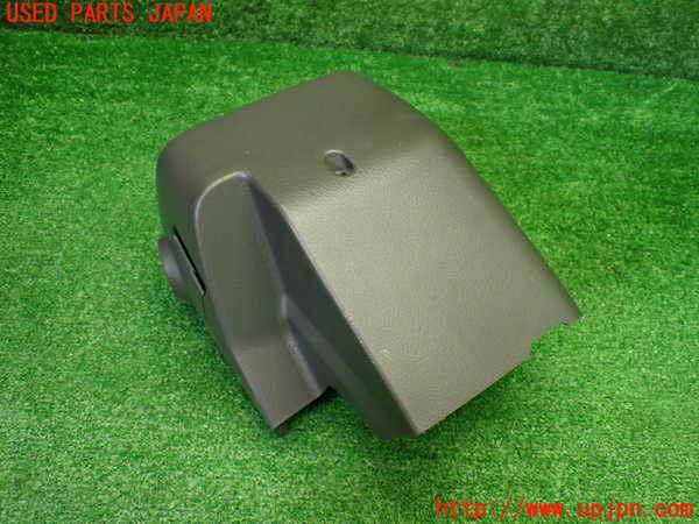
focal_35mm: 30
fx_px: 606
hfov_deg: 60.0
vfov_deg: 46.8
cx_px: 350
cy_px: 262
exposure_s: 1/125
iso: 640
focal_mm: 5.4
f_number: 2.3
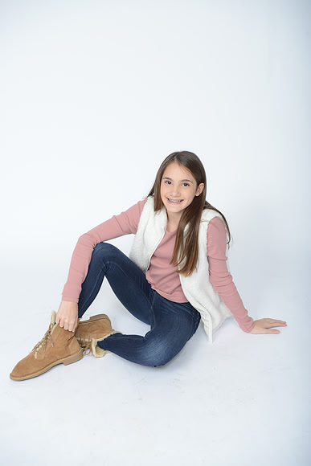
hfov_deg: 28.1
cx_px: 156
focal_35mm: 48
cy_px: 233
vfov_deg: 41.1
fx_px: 622
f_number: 8
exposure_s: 1/250
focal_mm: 48
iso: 200
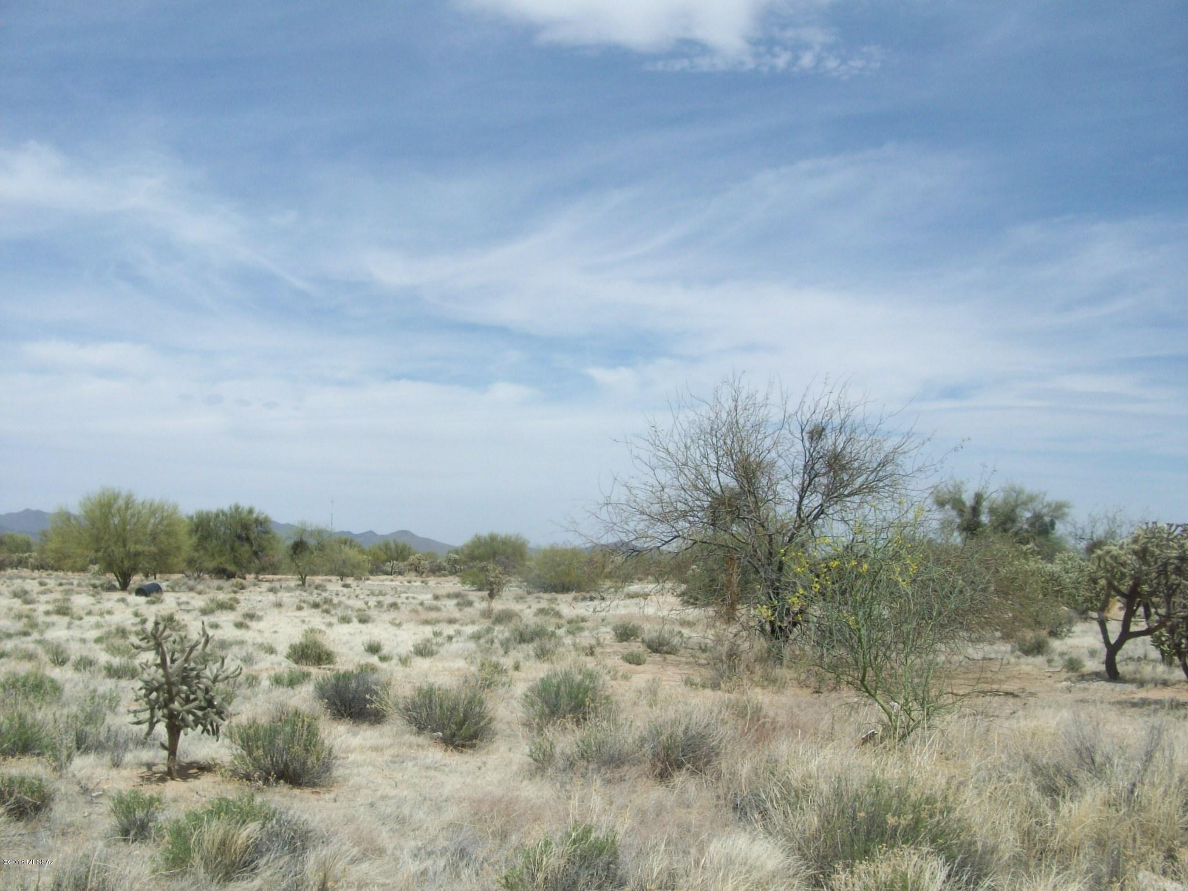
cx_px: 594
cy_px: 446
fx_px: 1167
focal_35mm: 34
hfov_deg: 54.0
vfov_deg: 41.8
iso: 64
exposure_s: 1/540
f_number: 5.5
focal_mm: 5.7
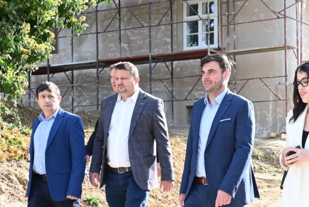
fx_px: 653
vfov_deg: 17.6
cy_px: 203
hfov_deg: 26.4
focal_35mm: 76
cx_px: 217
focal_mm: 35
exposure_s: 1/640
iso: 640
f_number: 4.5
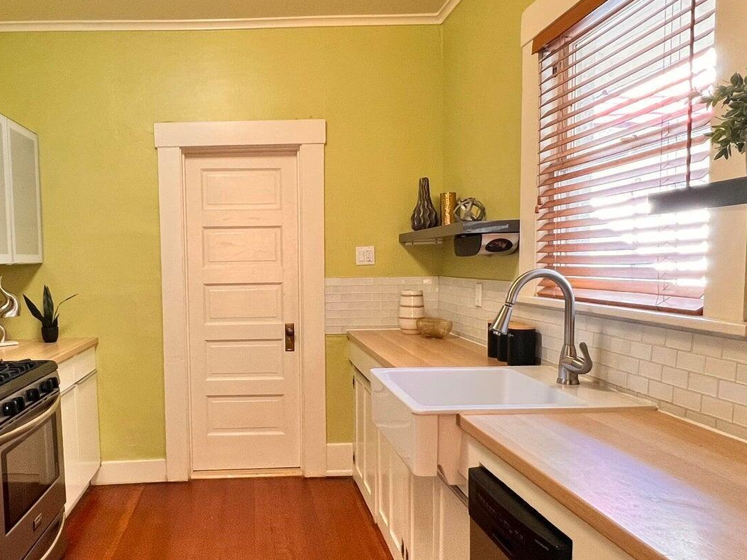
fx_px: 561
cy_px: 309
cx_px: 259
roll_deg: +0.9
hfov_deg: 65.8
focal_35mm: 26
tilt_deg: -4.9
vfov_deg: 53.0
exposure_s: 1/60
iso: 200
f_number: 1.8
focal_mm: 1.57
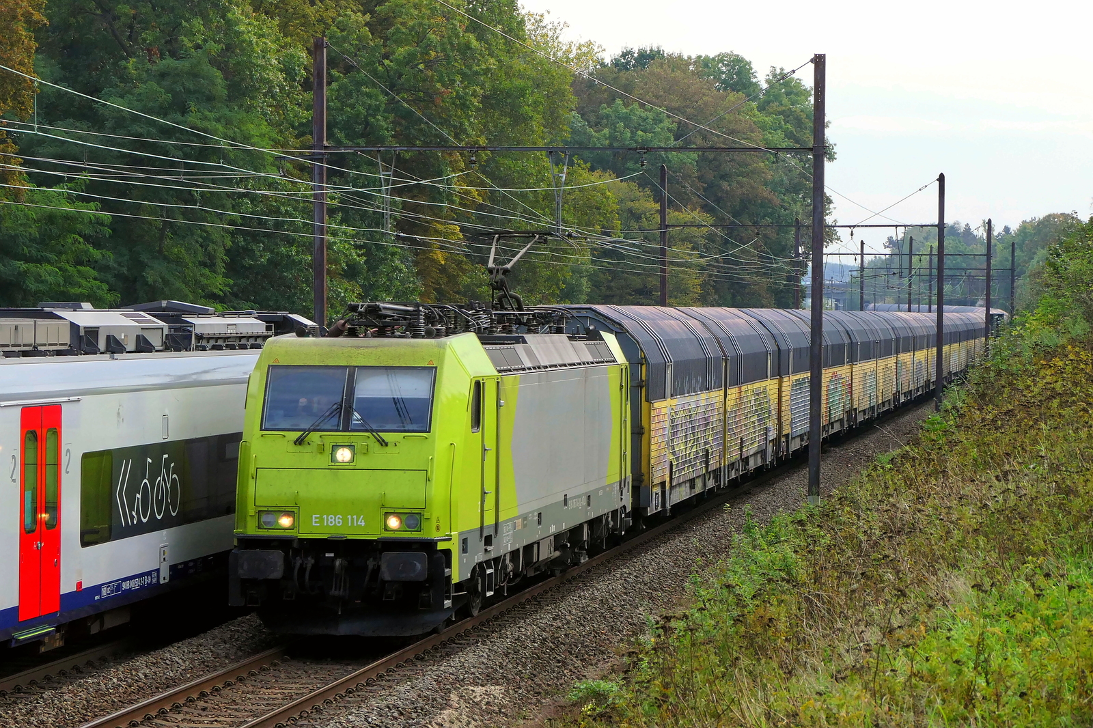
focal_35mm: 96
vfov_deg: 14.2
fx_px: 2914
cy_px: 364
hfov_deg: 21.2
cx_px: 546
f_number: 5.6
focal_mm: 35.3
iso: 500
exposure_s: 1/800
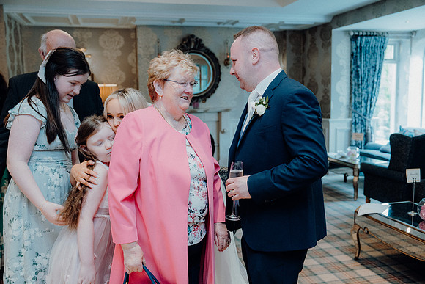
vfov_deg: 36.0
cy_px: 142
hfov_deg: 51.9
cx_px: 212
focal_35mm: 37
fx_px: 437
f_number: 3.5
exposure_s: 1/160
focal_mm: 37
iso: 1600
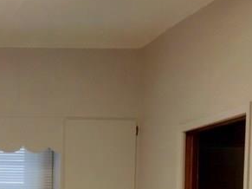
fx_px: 742
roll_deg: -1.7
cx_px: -63
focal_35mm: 102
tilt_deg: -1.5
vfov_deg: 14.0
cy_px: 237
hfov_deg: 18.1
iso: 64
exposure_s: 1/30
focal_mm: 4.15
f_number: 2.2
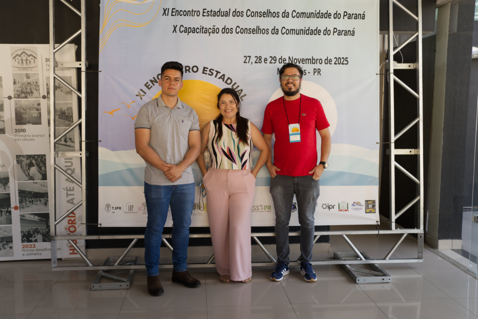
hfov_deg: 54.4
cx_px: 239
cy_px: 160
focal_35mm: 35
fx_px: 465
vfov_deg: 37.9
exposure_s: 1/100
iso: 200
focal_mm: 35
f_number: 4
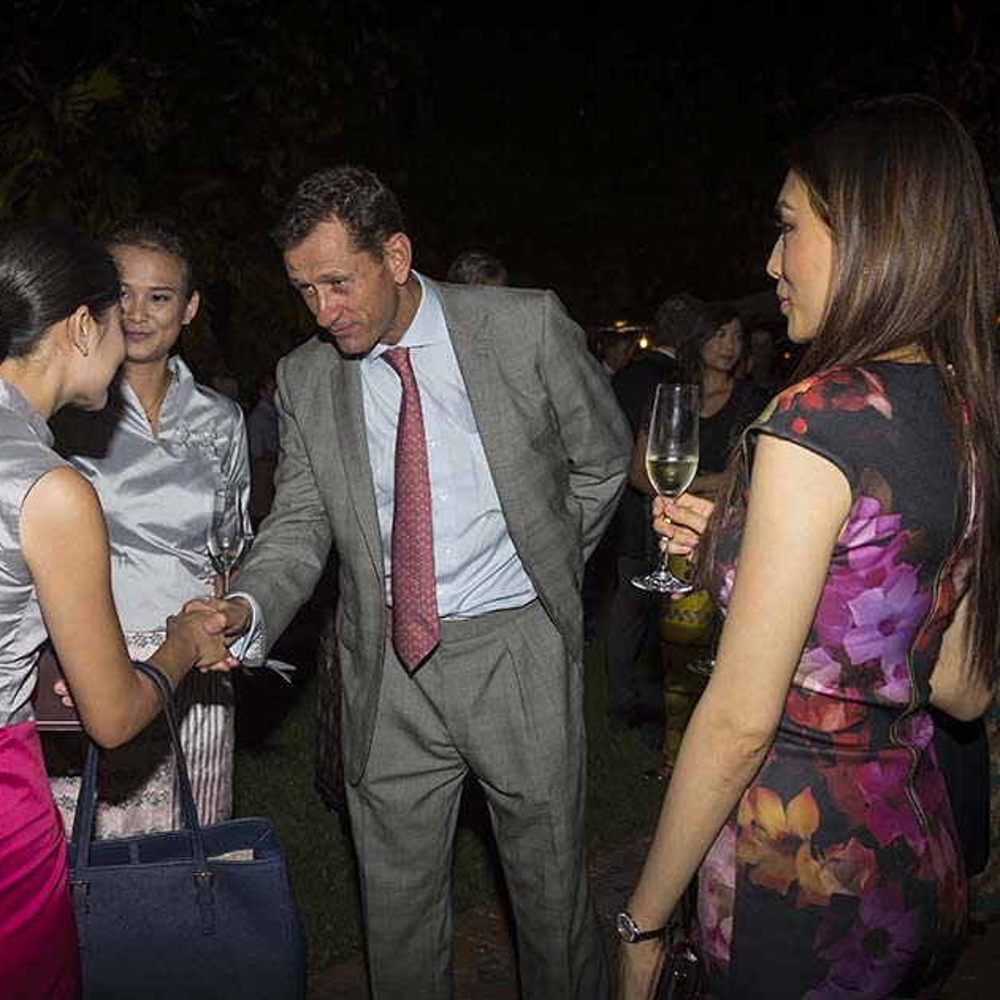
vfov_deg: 52.5
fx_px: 1013
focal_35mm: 31
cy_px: 497
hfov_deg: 51.4
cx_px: 319
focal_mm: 24
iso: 400
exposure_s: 1/60
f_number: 5
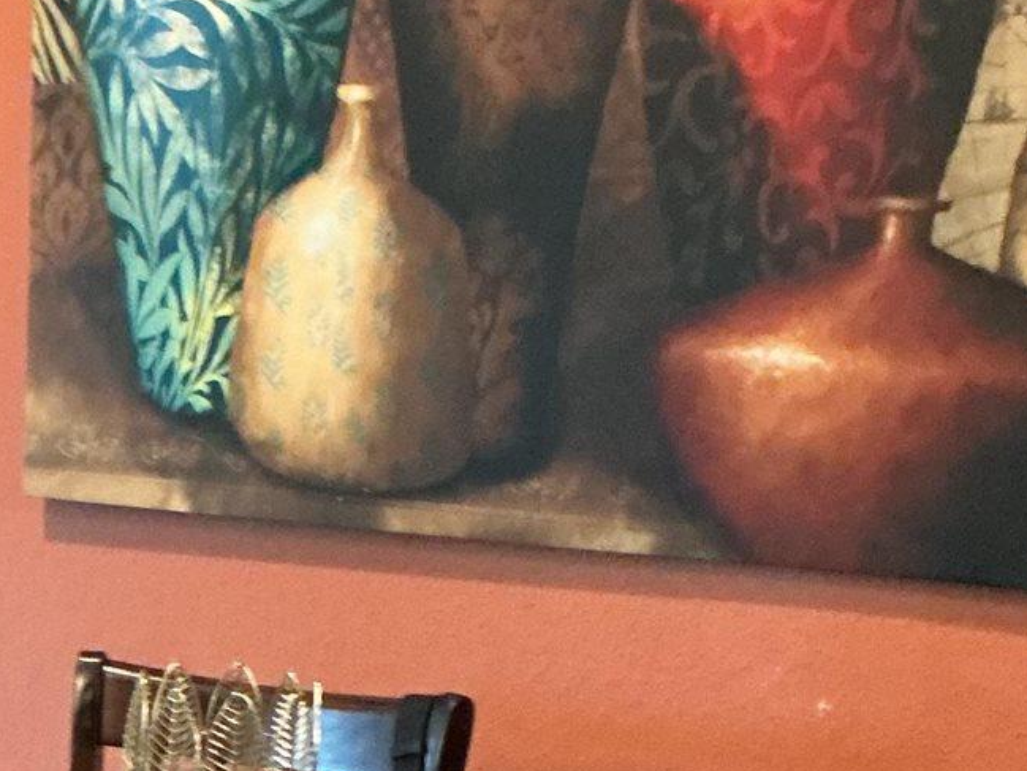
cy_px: 868
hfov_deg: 18.5
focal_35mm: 103
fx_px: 3056
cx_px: -16
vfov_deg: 14.0
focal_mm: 3
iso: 500
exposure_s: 1/24
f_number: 1.8
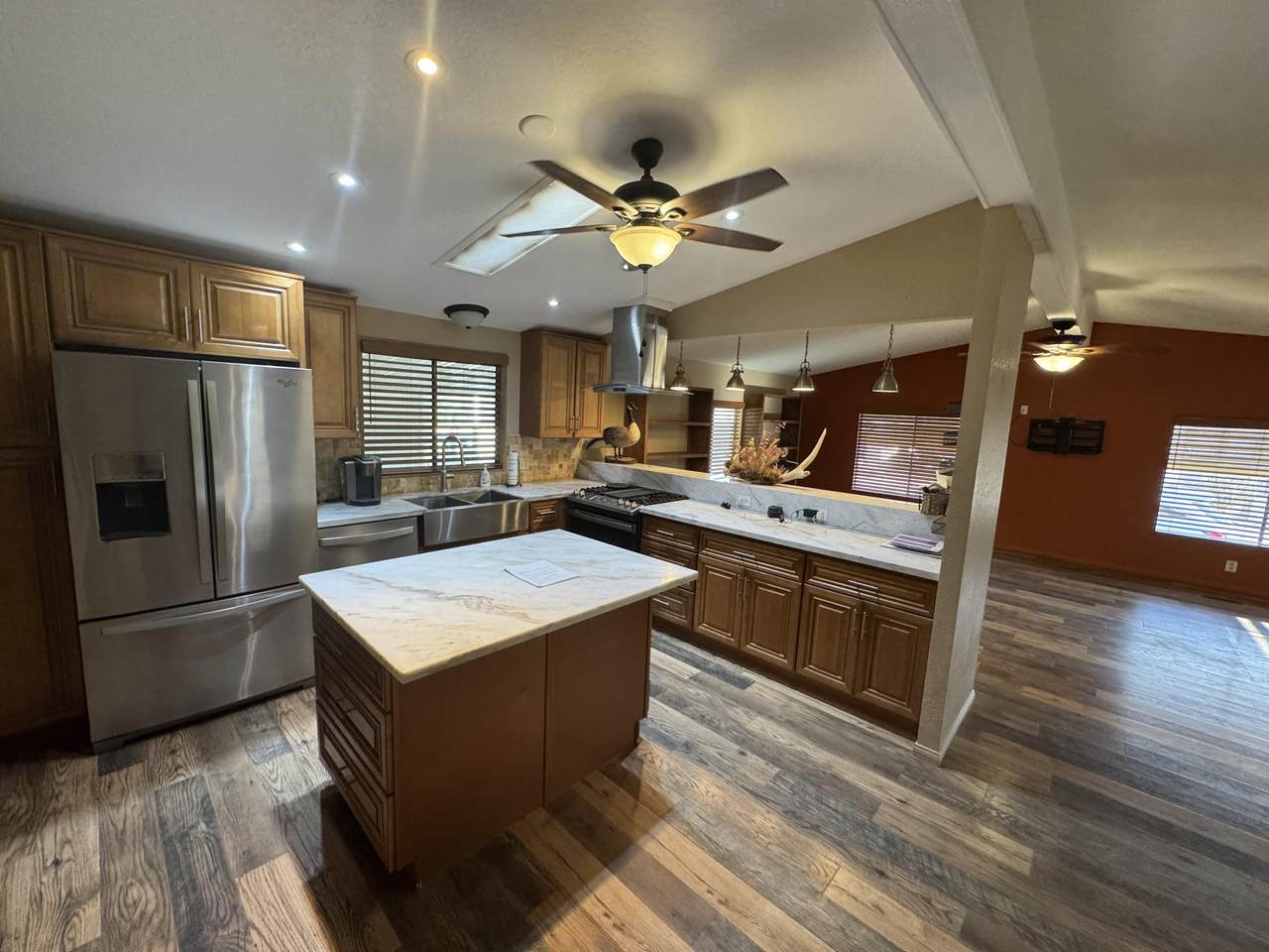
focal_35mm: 14
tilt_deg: -7.3
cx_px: 634
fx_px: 513
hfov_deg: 102.1
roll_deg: -2.5
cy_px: 476
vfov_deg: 85.7
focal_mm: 2.22
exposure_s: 1/120
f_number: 2.2
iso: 320
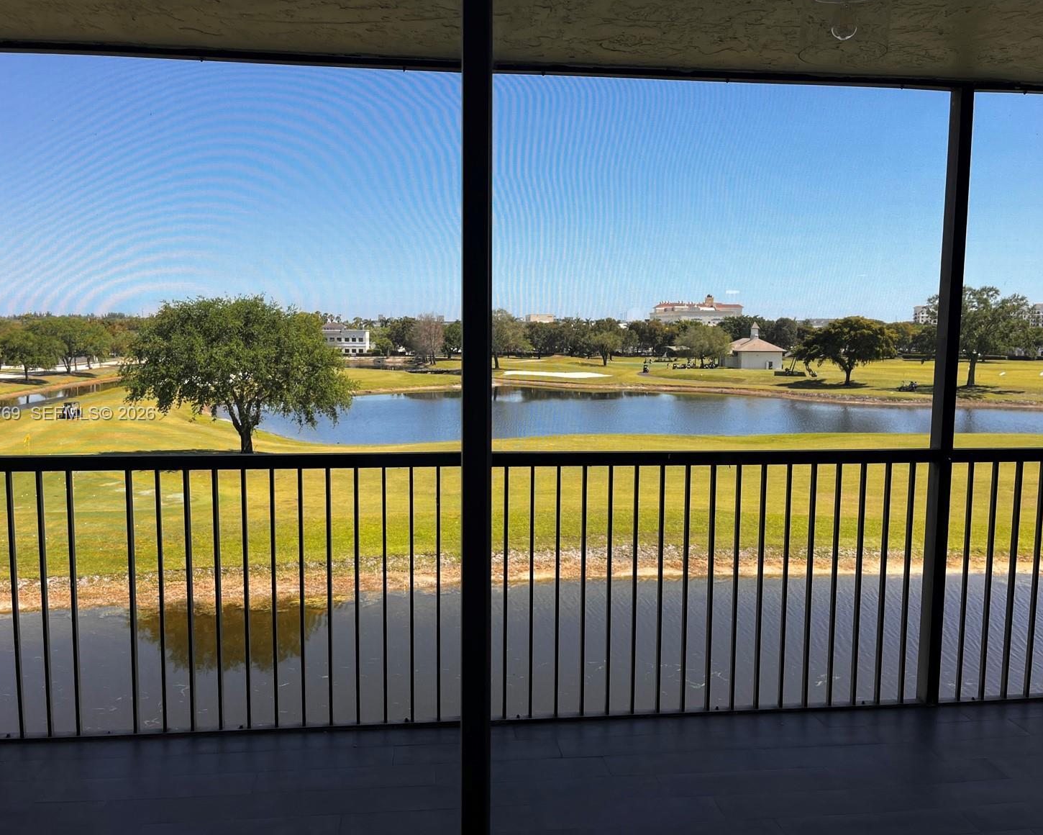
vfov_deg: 51.5
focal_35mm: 28
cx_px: 506
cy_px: 415
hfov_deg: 62.2
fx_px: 864
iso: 50
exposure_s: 1/1695
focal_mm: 5.1
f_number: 1.6
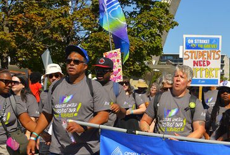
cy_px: 110
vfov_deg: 18.4
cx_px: 223
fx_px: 474
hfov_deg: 26.1
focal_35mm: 74
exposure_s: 1/320
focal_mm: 34
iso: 100
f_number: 8
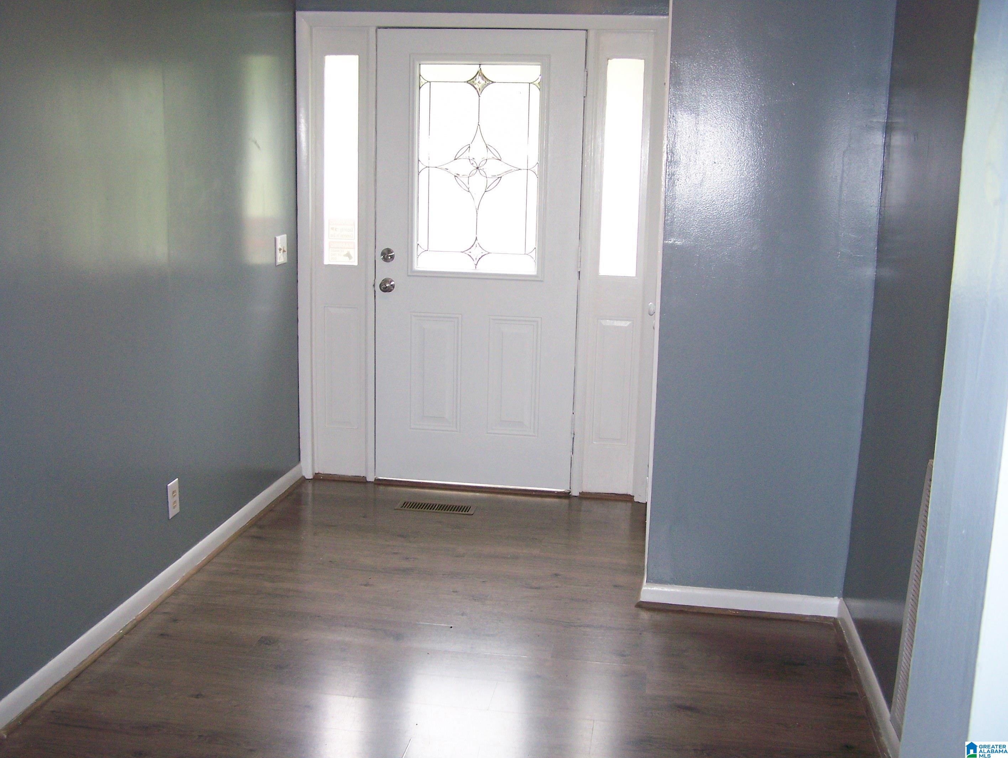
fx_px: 1107
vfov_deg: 37.8
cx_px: 504
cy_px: 379
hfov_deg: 48.9
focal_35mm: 38
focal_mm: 6.3
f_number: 2.8
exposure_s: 1/60
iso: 160
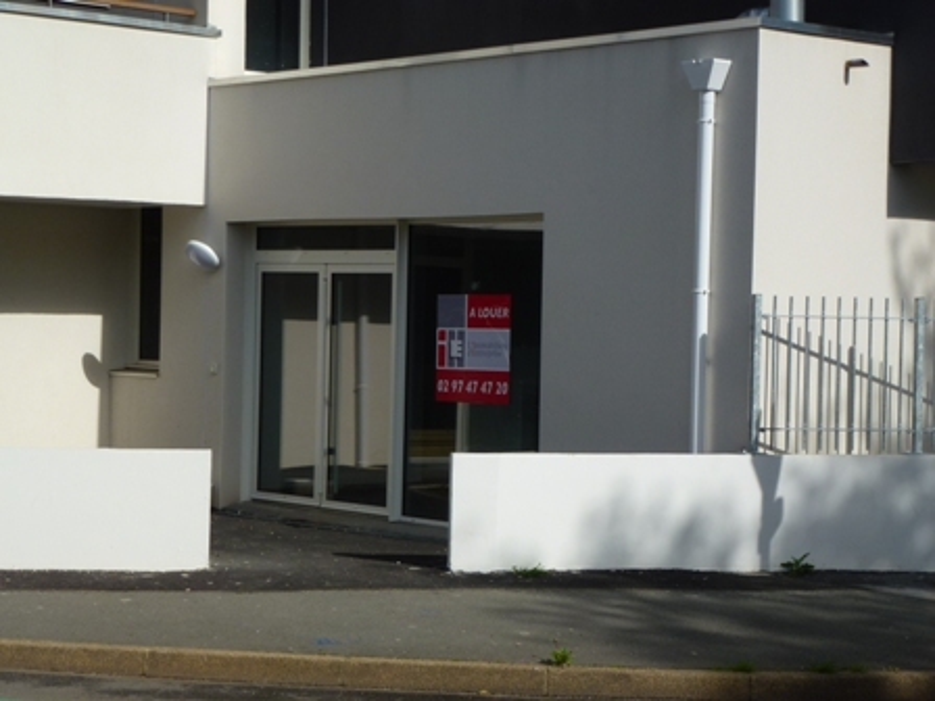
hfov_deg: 23.8
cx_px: 468
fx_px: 2215
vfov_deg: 18.0
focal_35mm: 82
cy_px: 350
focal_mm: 14.8
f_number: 4.8
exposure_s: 1/1300
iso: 100
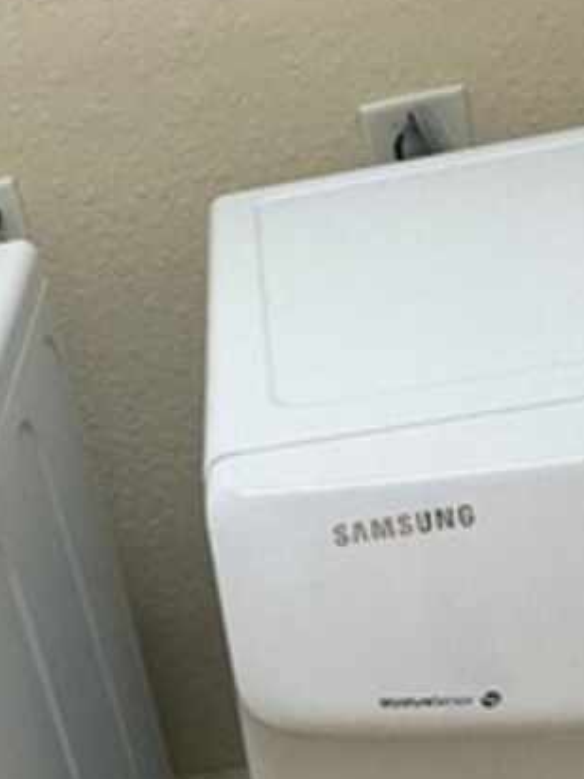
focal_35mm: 58
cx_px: 144
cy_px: 374
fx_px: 1305
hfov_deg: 24.9
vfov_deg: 33.2
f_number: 2.2
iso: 160
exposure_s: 1/120
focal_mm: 2.22
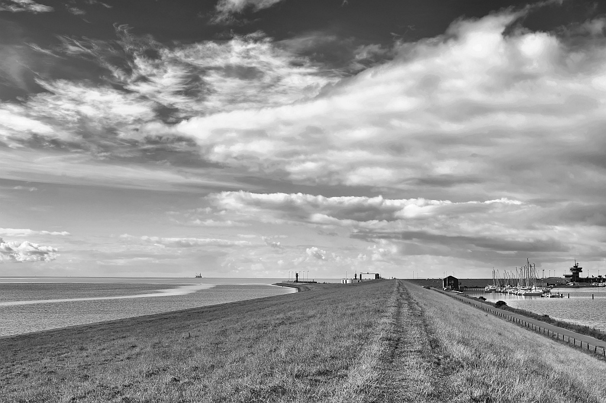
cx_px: 303
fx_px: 841
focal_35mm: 50
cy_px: 202
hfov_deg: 39.6
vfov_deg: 26.9
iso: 200
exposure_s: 1/500
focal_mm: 50
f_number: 10
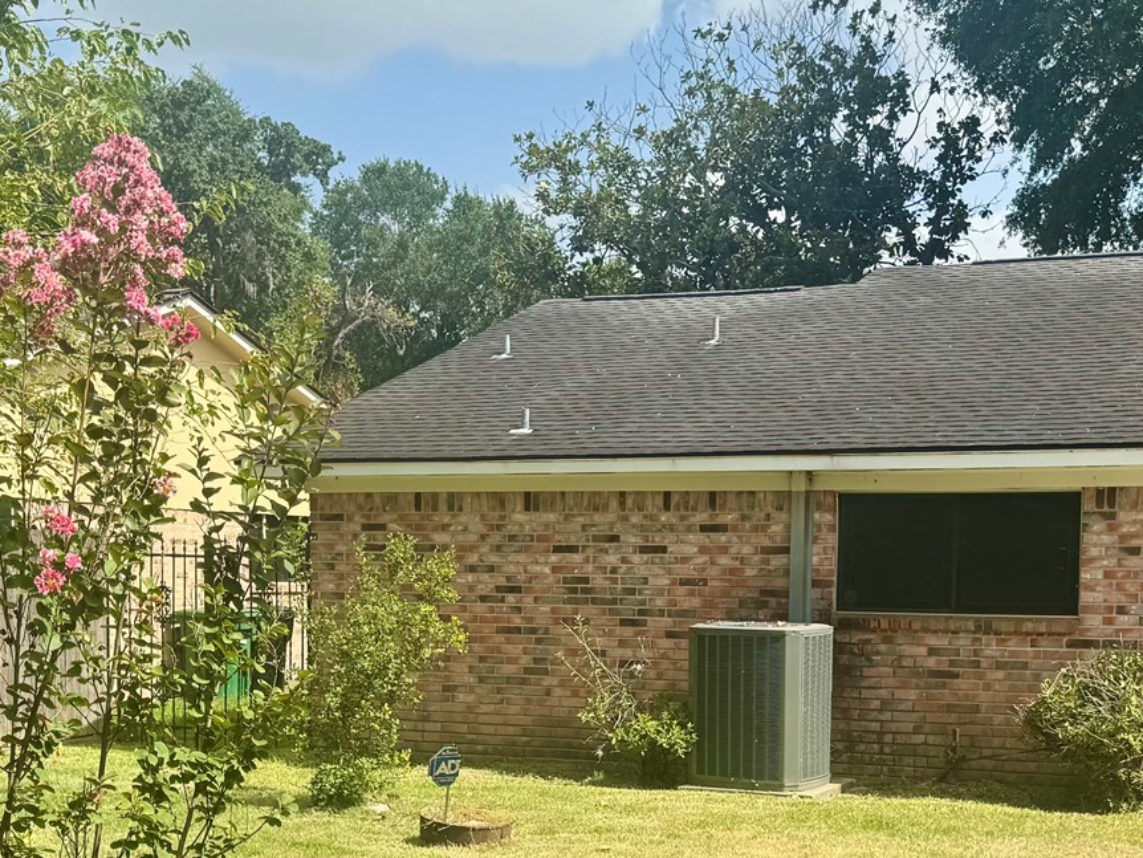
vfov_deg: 25.0
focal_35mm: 57
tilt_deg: -3.5
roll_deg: -1.1
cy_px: 739
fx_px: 1883
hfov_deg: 33.7
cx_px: 658
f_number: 1.78
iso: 80
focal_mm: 6.76
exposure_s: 1/3247
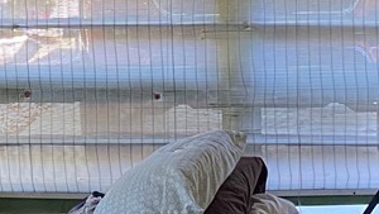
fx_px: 1518
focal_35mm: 151
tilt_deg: -5.3
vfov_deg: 8.0
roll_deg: +1.0
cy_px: -5
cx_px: 201
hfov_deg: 14.2
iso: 125
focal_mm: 4.25
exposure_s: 1/60
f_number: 1.8
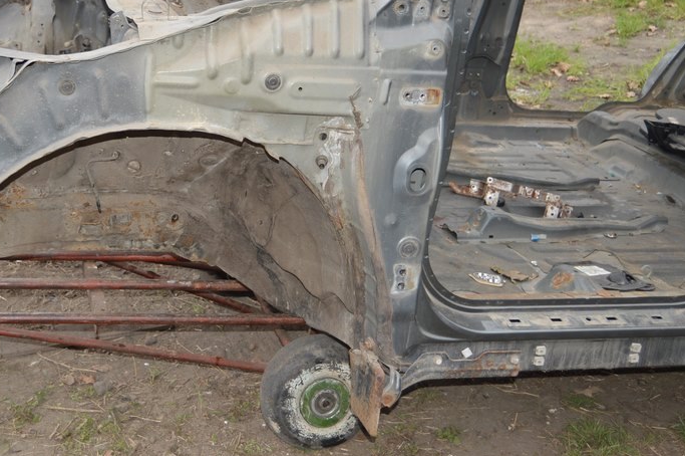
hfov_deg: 37.7
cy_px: 117
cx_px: 193
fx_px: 984
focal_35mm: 52
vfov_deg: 25.8
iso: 100
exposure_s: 1/160
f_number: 4
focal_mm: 23
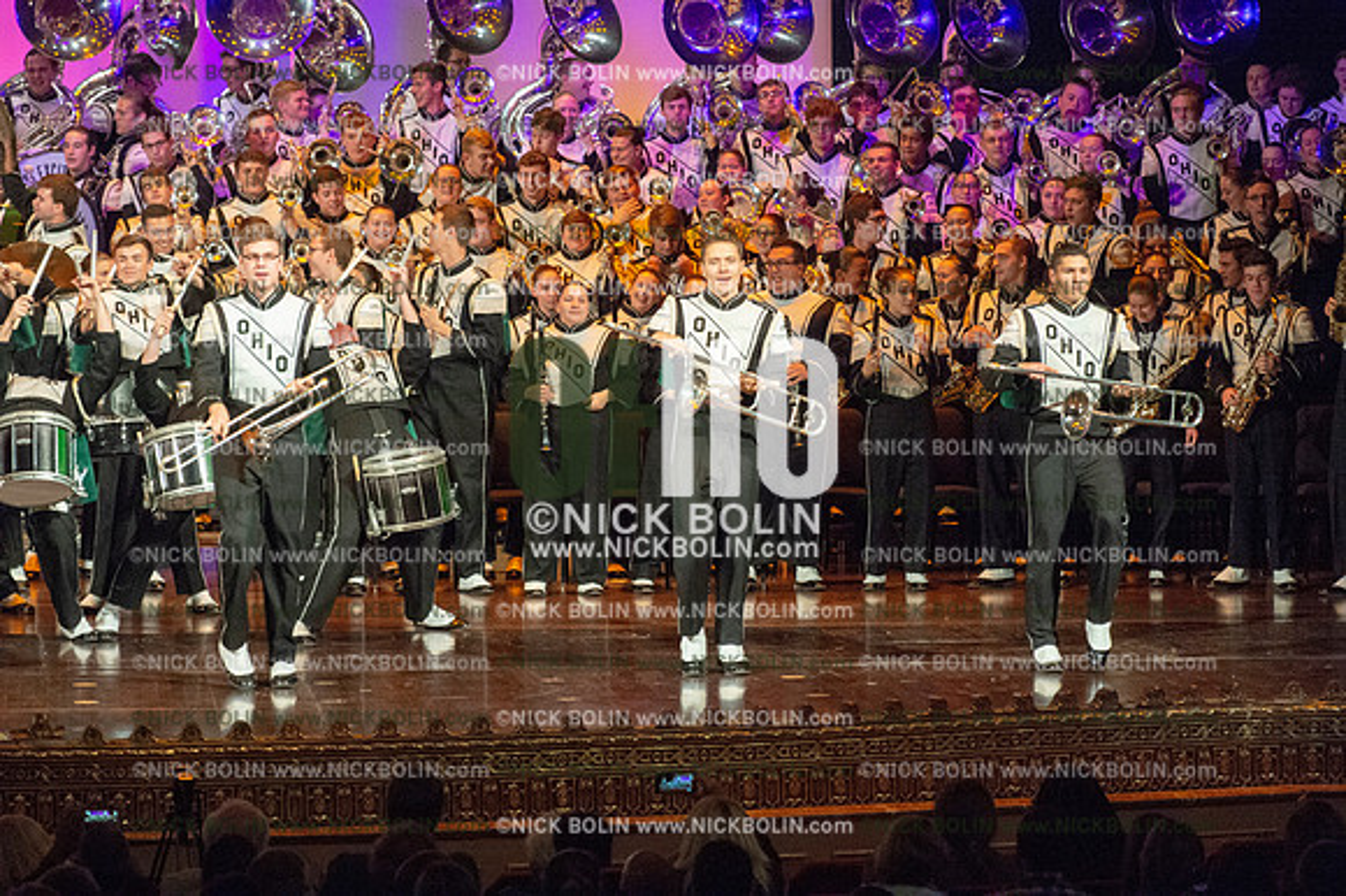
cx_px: 673
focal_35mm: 185
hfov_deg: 11.1
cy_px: 448
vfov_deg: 7.4
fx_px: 6913
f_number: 5.6
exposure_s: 1/320
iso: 8000
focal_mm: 185
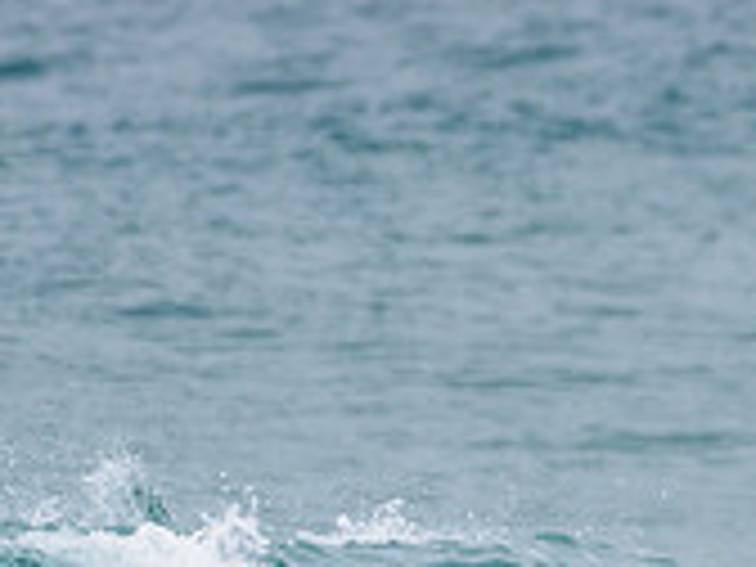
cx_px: 1211
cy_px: 565
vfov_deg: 0.7
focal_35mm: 2034
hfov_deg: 1.0
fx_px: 44422
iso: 160
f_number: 5.6
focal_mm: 500
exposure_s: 1/2000
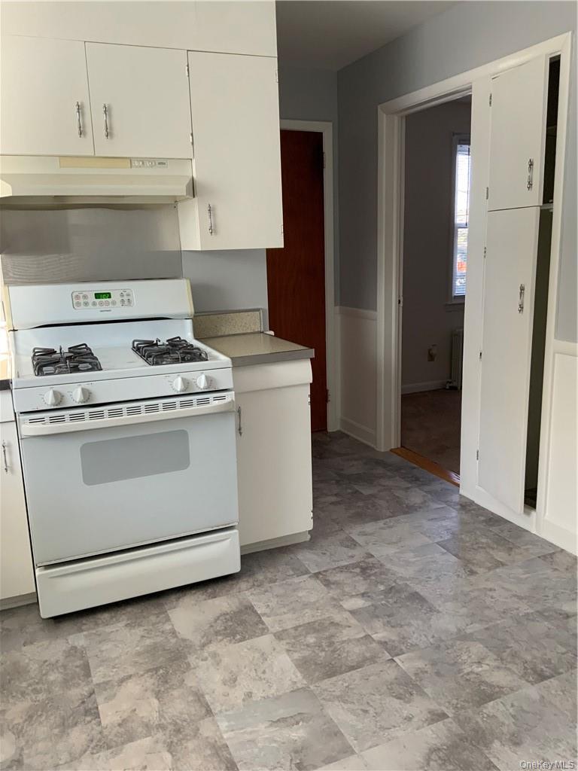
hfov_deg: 48.2
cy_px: 386
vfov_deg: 61.7
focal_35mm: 29
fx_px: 646
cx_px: 289
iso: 64
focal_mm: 3
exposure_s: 1/75
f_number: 1.8
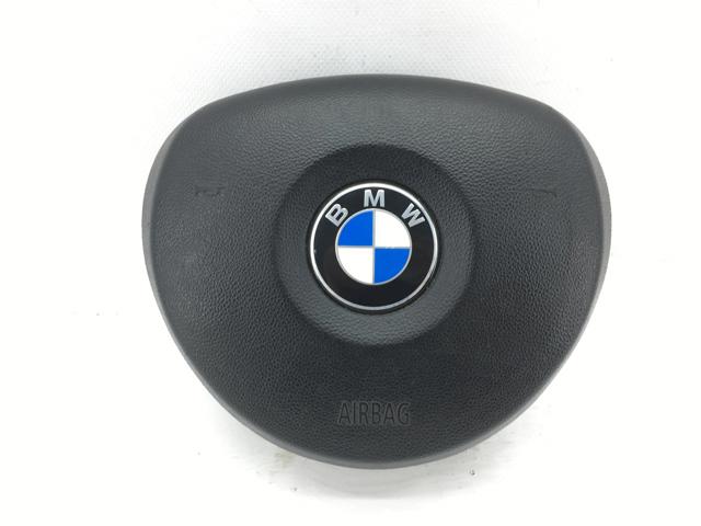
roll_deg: -1.2
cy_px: 263
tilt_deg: -28.4
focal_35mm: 29
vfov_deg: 48.2
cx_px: 350
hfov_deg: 61.7
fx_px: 587
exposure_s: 1/50
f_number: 2.2
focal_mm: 4.15
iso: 25
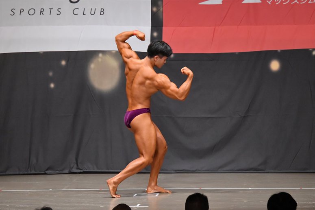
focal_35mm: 202
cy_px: 105
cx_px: 158
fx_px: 1767
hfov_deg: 10.2
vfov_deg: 6.8
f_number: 5.6
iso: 6400
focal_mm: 135
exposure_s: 1/400
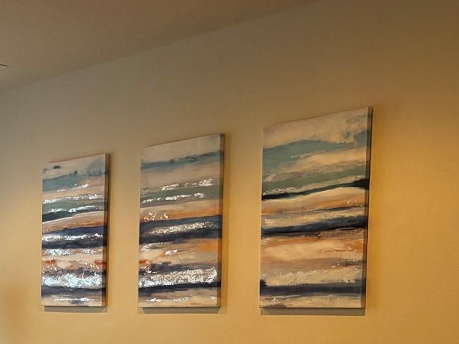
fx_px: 849
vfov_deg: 21.8
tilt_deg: -4.5
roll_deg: +0.1
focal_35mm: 64
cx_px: -11
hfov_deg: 28.2
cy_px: 377
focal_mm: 5.96
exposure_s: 1/60
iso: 400
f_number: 1.6
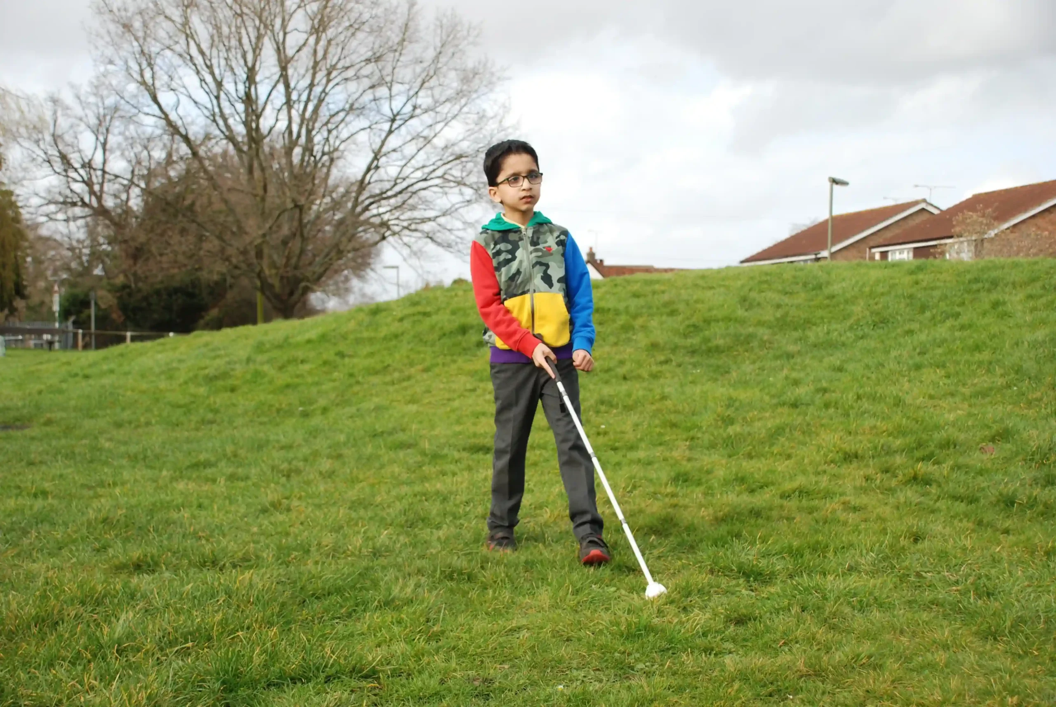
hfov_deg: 41.1
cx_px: 528
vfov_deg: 28.2
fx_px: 1410
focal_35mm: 48
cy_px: 354
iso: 100
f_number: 6.3
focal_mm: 32
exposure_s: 1/160
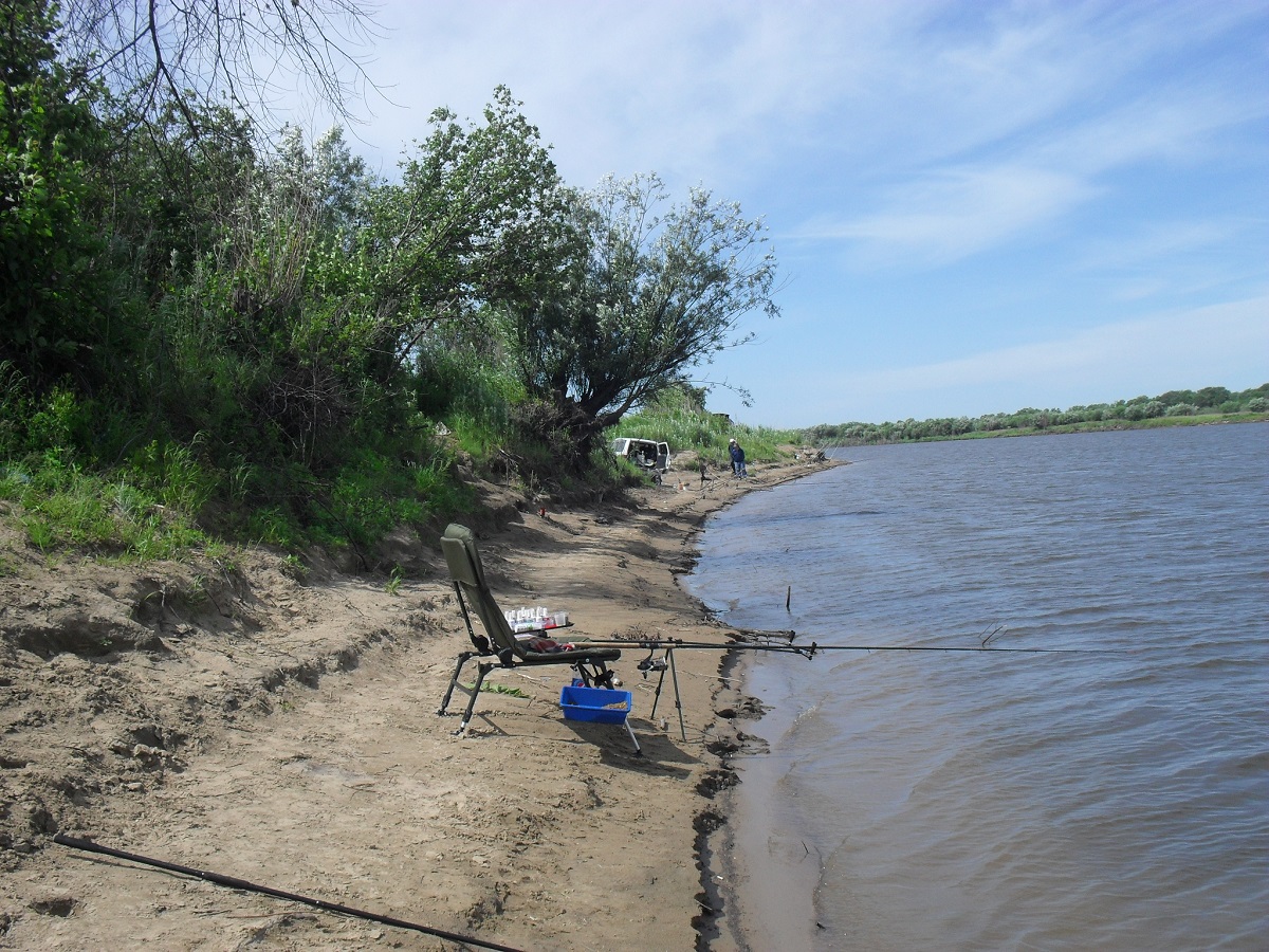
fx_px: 1283
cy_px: 476
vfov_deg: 40.7
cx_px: 634
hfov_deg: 52.6
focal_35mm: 35
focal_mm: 6.3
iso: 100
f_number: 8.4
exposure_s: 1/250
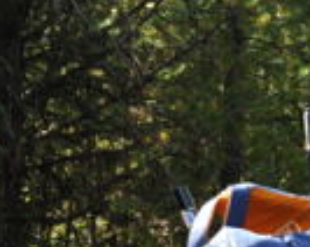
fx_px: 1814
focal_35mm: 198
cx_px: 660
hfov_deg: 9.1
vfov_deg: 7.6
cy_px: 396
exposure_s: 1/200
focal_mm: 35
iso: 400
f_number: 6.3
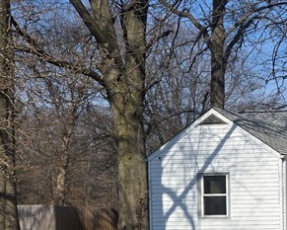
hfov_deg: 19.2
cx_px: 496
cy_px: 204
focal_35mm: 79
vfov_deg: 19.1
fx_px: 671
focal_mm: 5.4
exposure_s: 1/2140
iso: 25
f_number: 1.8
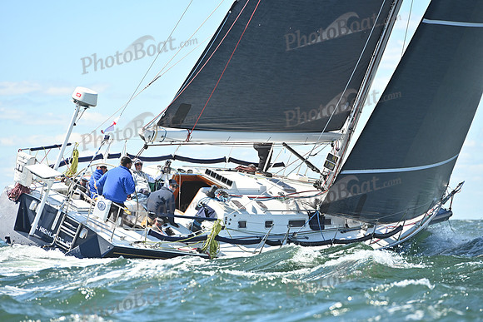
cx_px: 242
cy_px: 161
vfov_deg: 6.9
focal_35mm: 200
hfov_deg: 10.3
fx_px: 2684
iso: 320
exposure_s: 1/1600
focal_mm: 200
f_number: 5.6
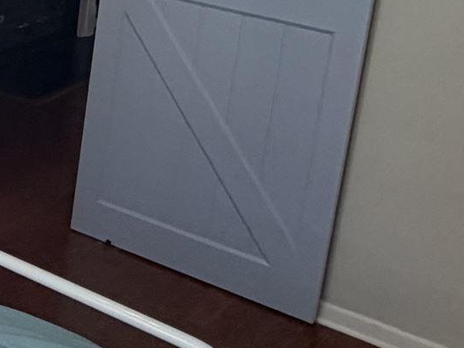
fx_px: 1072
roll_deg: -3.4
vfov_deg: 17.8
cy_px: -35
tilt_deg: -13.5
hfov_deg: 21.7
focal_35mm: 80
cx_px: -161
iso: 160
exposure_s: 1/120
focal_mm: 2.22
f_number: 2.2
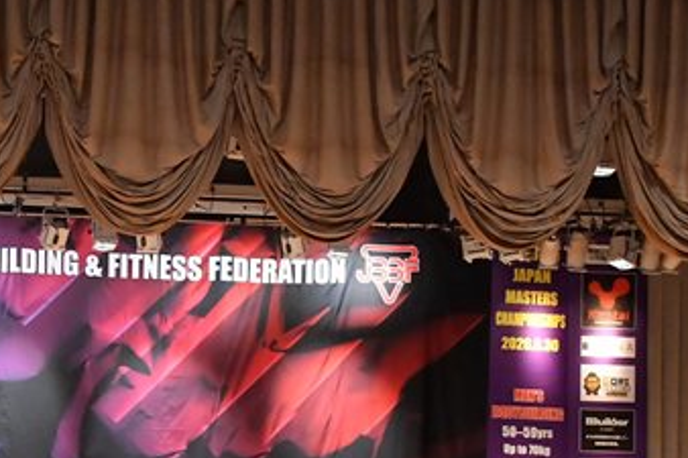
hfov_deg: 17.4
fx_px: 2235
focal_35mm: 117
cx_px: 131
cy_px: 482
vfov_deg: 11.6
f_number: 5.6
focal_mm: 34
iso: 10000
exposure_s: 1/400
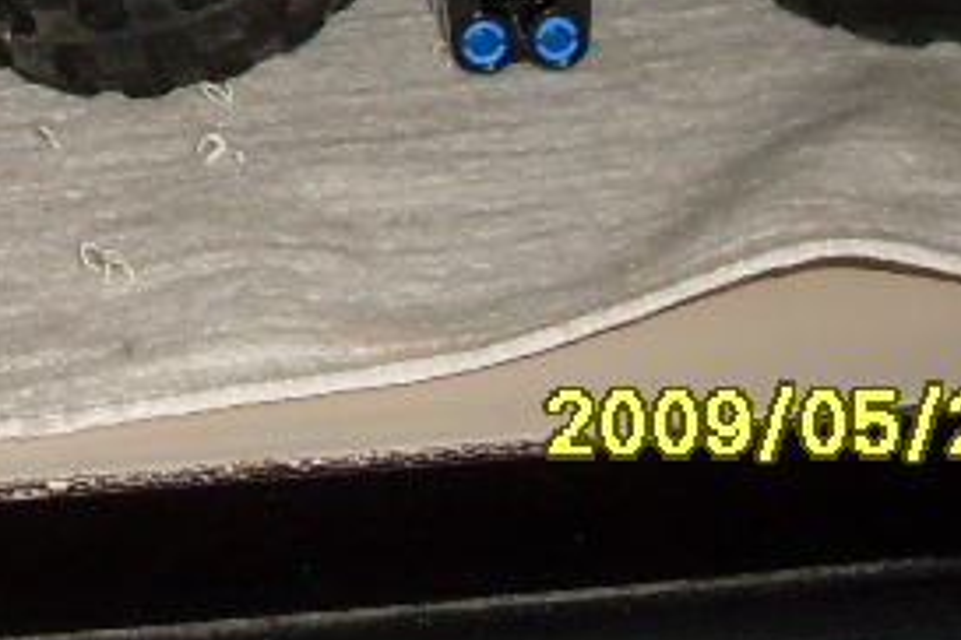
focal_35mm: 148
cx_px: -243
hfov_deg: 13.4
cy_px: -665
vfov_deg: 8.7
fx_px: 3950
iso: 100
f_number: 2.8
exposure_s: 1/45
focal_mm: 6.3
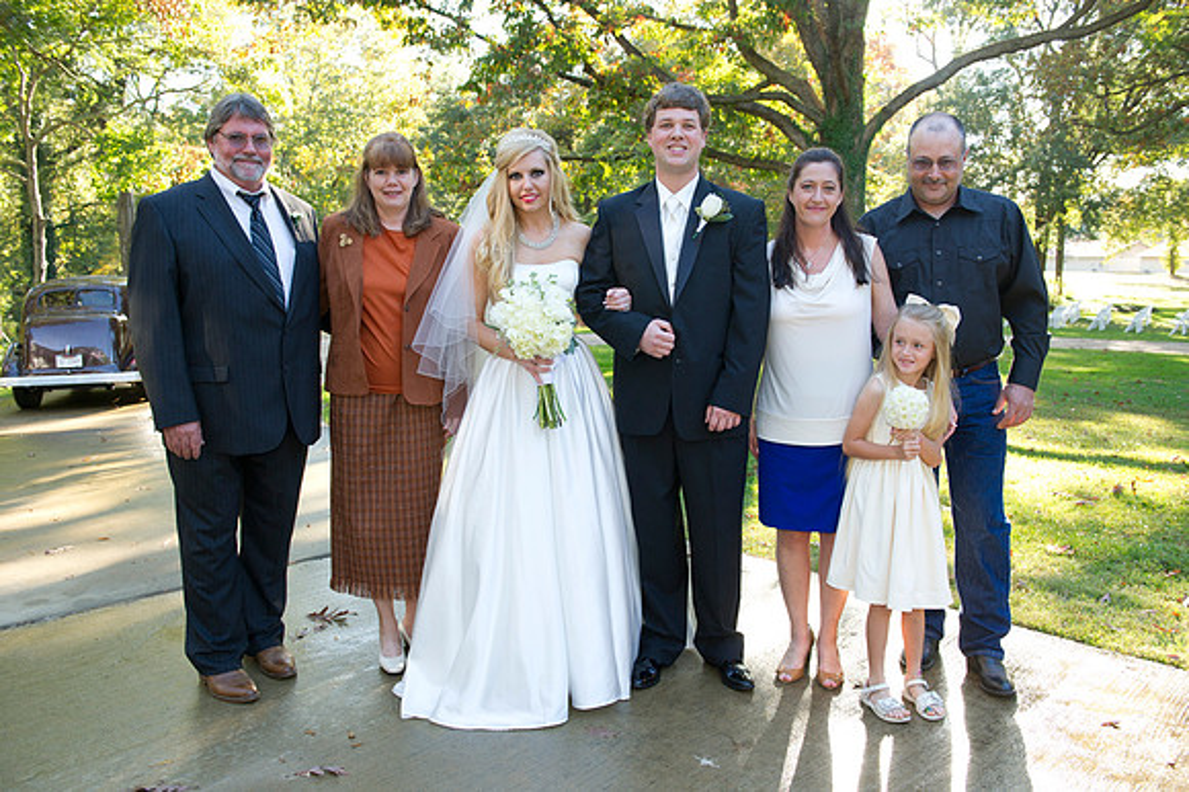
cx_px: 594
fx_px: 957
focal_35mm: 29
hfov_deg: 63.7
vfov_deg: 44.9
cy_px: 396
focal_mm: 29
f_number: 5.6
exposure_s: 1/160
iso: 500
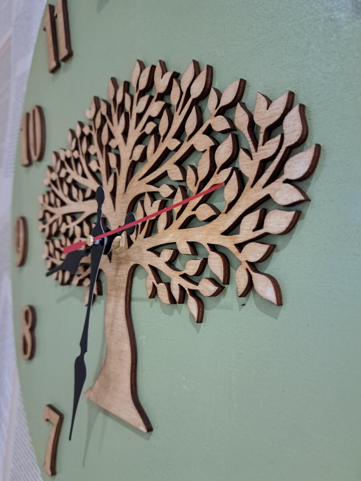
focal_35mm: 24
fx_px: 334
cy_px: 240
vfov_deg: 71.6
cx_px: 180
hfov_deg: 56.8
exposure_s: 1/20
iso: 800
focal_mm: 5.23
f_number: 1.8
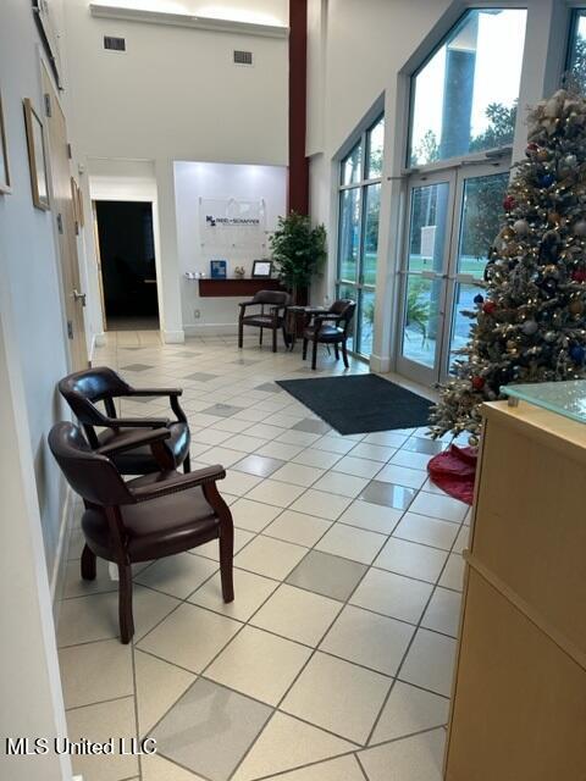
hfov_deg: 56.8
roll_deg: -0.8
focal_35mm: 24
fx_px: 542
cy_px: 390
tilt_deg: -14.9
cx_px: 293
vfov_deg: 71.6
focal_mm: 6.86
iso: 125
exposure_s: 1/120
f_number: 1.78
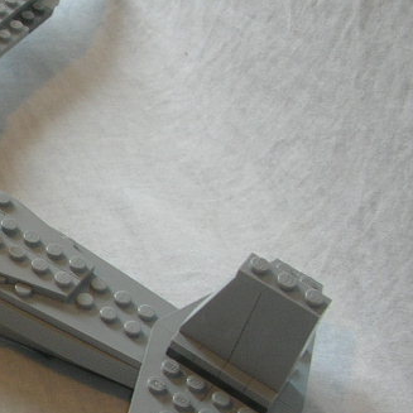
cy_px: 240
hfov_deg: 16.6
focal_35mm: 97
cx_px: -163
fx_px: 1309
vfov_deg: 17.9
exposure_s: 1/13.8
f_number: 2.8
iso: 50
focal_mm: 5.8
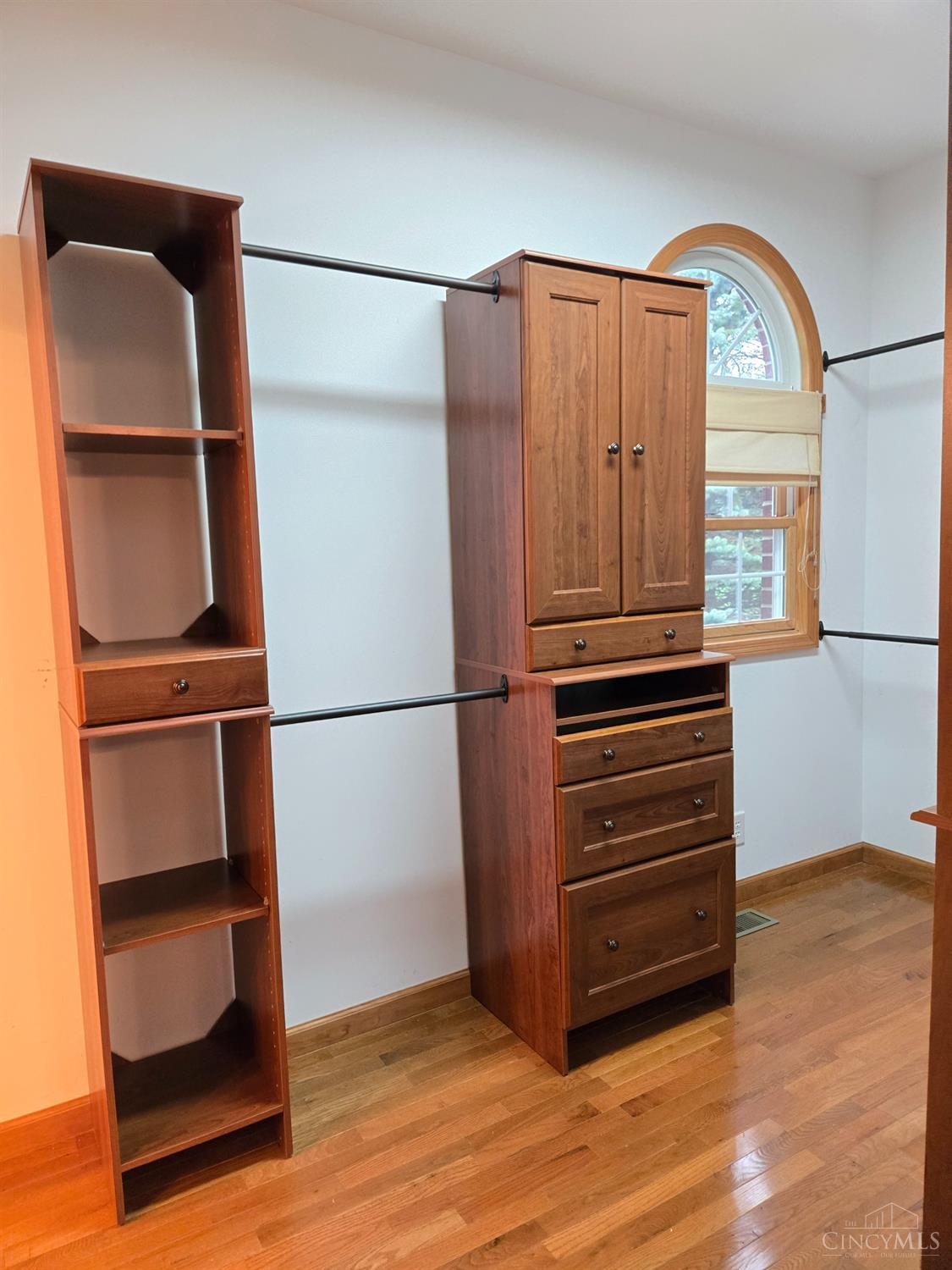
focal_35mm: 23
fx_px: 843
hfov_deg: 58.9
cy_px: 635
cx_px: 476
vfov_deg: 73.9
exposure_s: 1/60
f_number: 1.8
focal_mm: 5.4
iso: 1000
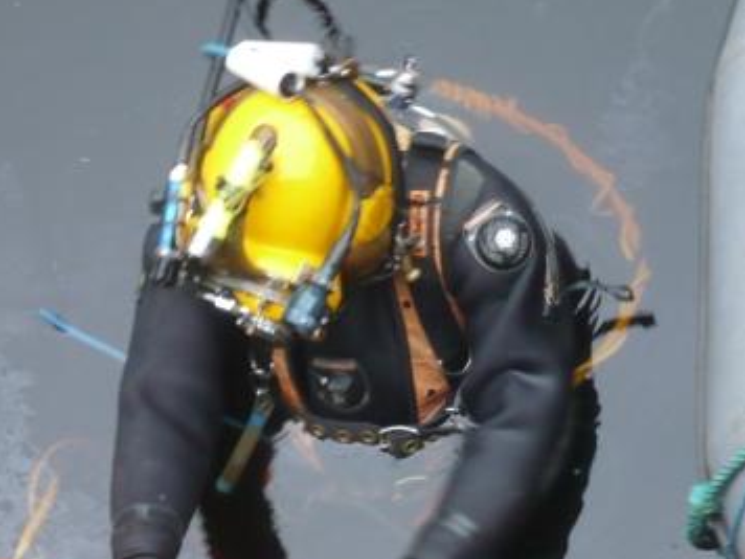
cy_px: 341
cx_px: 391
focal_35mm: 132
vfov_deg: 11.2
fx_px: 2841
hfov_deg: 14.9
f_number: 5
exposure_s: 1/30
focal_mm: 17.4
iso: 200
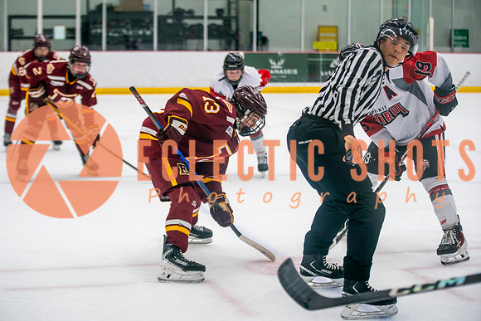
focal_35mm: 79
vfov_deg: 17.3
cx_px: 227
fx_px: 1057
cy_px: 152
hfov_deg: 25.6
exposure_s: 1/640
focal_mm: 75
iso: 2500
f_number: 2.8
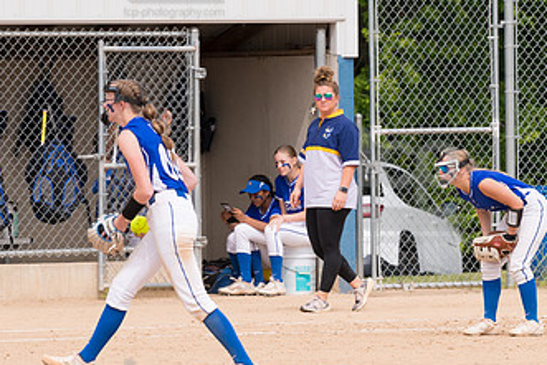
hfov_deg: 3.9
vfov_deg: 2.6
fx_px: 7980
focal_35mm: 525
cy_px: 187
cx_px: 408
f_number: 5.6
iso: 320
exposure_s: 1/1600
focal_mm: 200
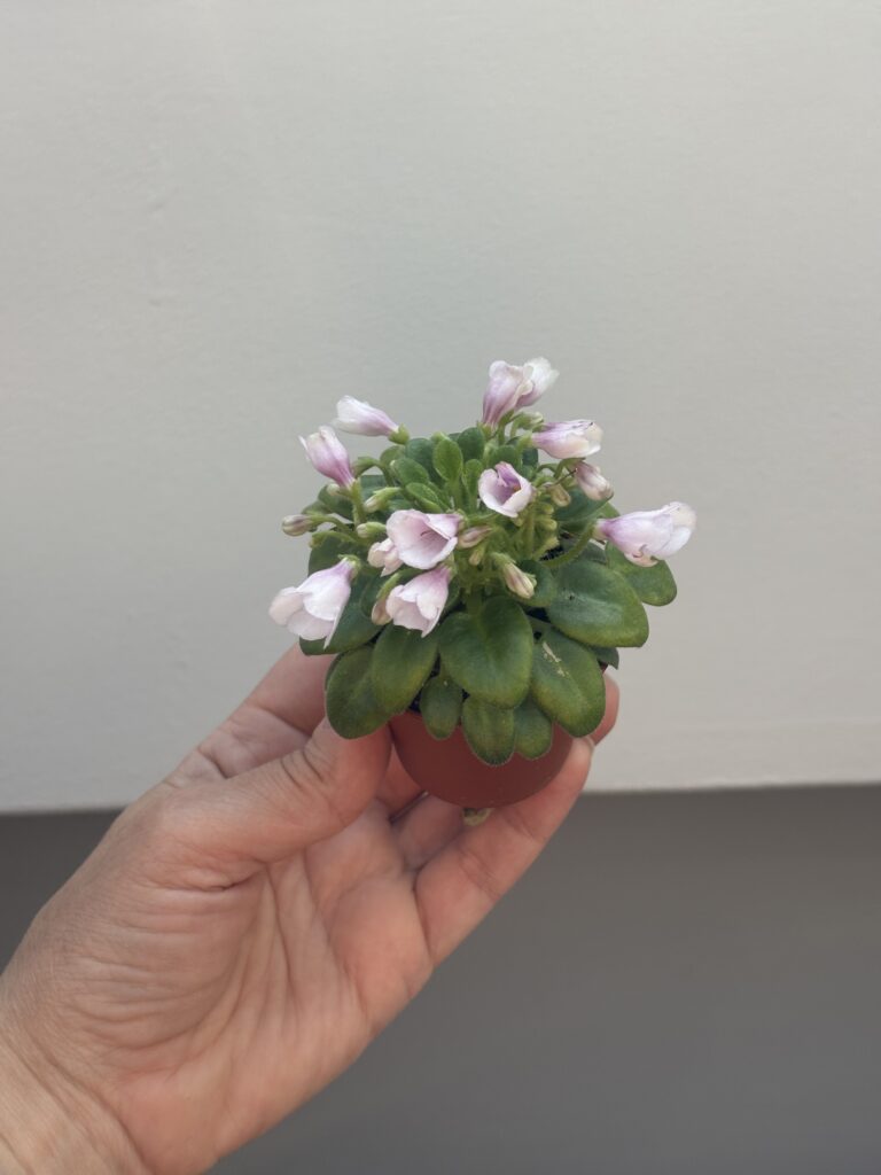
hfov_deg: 28.0
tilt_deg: -28.3
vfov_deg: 36.8
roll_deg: -1.3
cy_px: 588
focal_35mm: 52
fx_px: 1765
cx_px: 440
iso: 32
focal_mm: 5.96
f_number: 1.6
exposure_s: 1/293
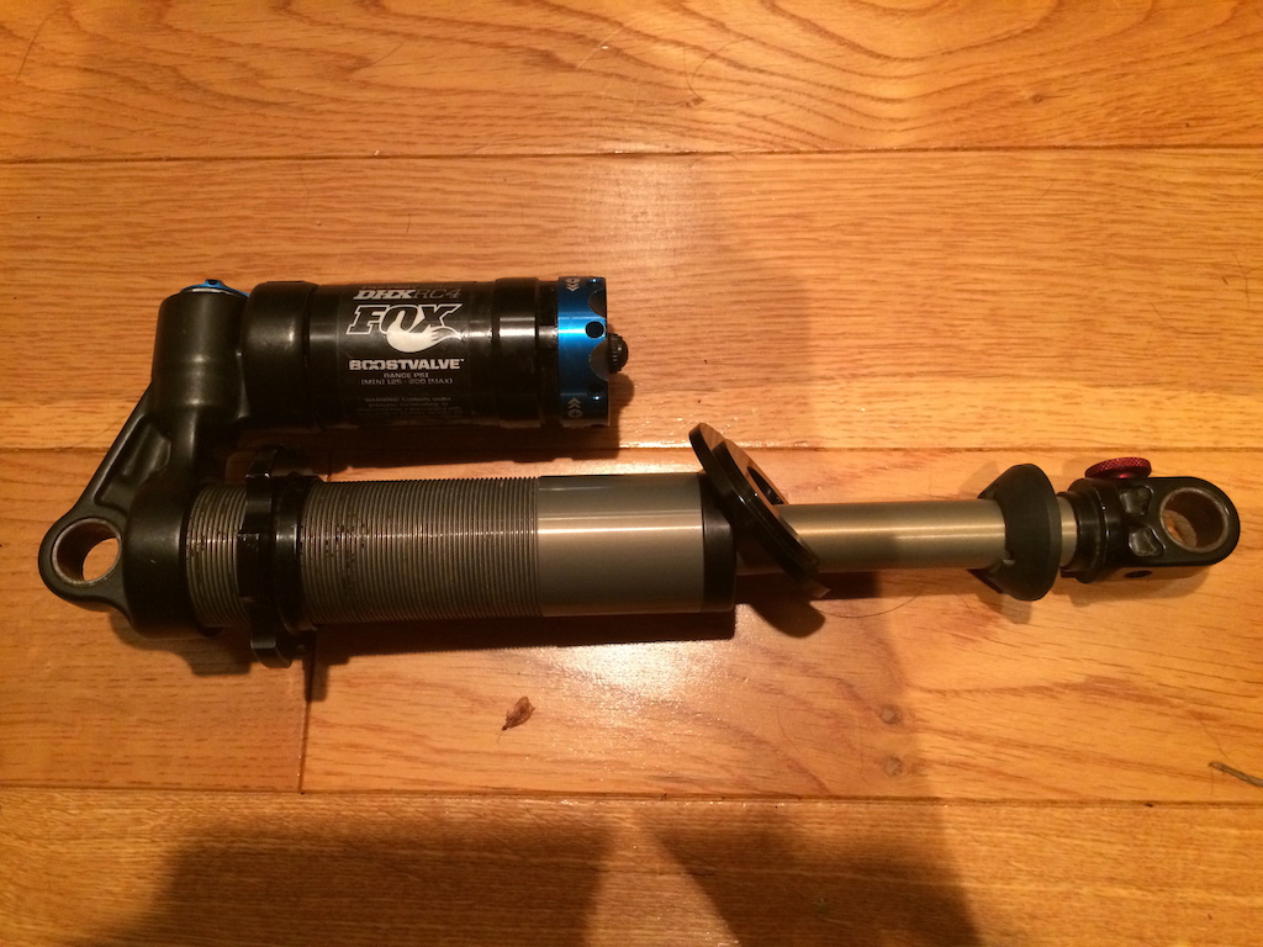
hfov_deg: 60.0
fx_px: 1095
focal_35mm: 30
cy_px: 474
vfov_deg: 46.8
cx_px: 632
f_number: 2.2
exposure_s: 1/20
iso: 320
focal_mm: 4.12
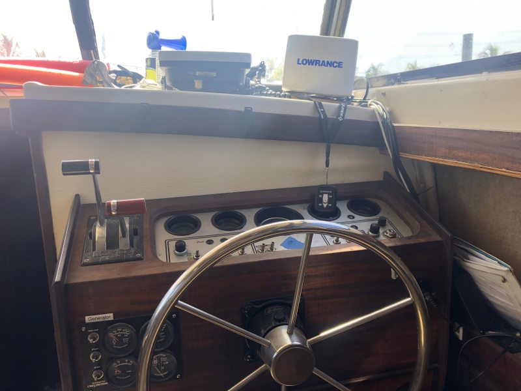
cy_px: 196
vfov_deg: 49.7
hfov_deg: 63.4
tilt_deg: -11.4
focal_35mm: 28
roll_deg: +2.6
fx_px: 421
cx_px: 260
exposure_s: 1/120
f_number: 1.8
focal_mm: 3.99
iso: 20
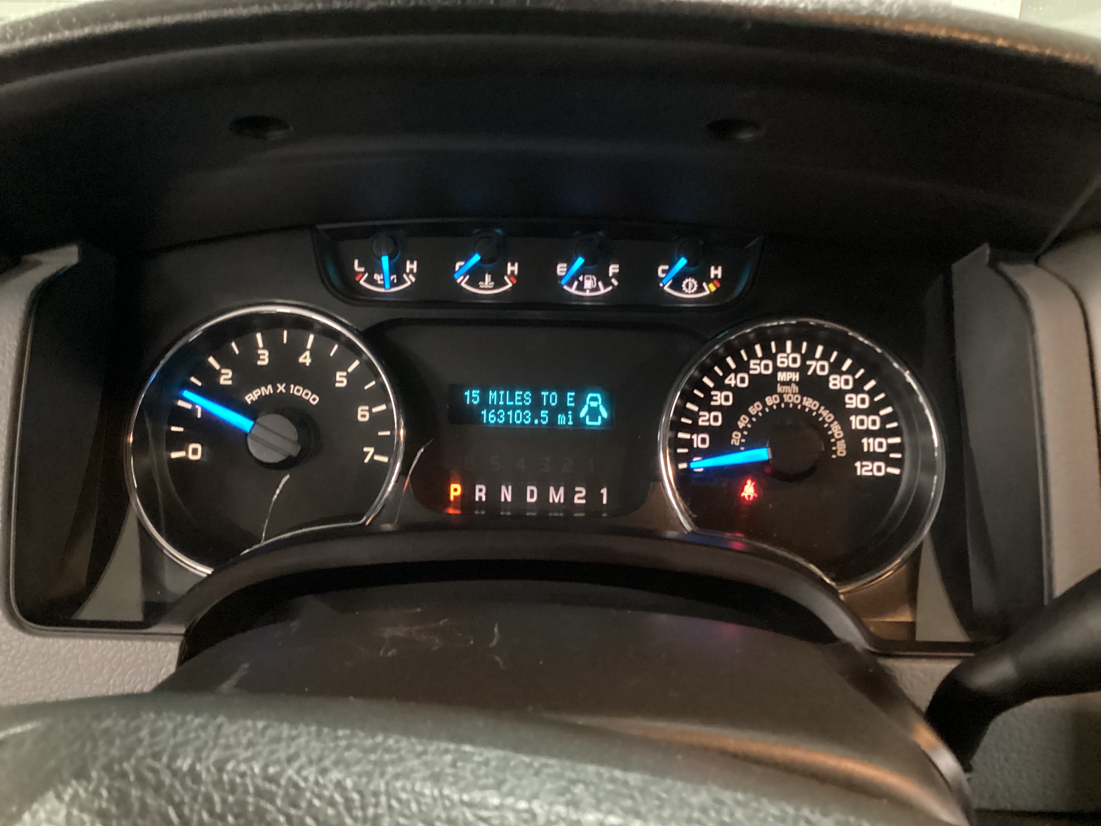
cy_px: 413
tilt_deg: -21.1
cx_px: 550
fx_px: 986
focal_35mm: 31
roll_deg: -1.0
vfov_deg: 45.4
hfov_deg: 58.4
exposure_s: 1/15
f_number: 2.4
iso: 800
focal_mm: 3.3
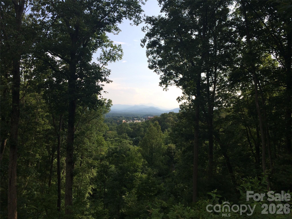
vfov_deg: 46.8
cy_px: 110
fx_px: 253
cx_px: 146
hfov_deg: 60.0
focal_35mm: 30
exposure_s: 1/1466
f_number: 2.2
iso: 32
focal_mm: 4.12
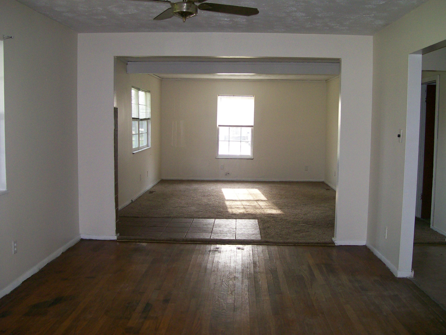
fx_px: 464
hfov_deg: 51.4
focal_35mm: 36
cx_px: 223
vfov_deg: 39.7
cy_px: 168
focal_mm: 6
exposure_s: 1/64
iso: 140
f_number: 2.7
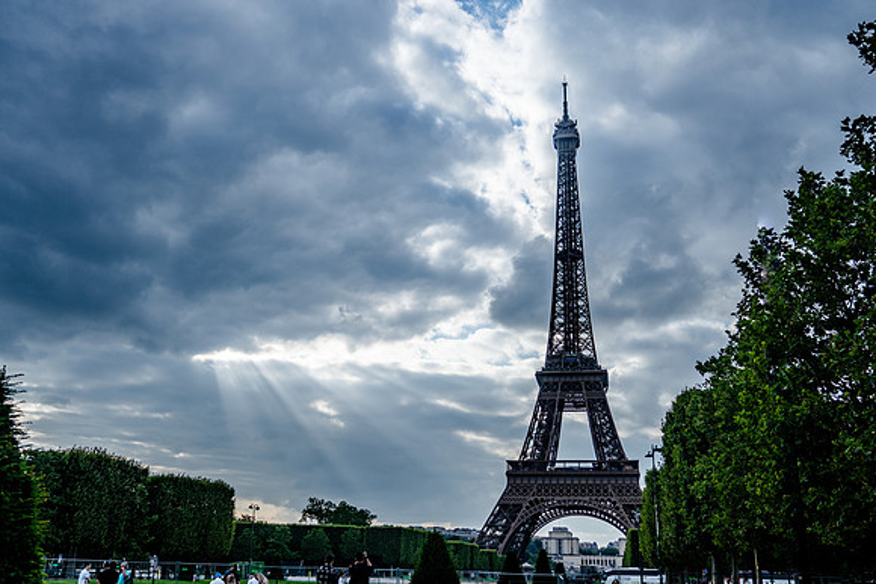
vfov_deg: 40.9
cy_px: 292
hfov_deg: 58.4
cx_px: 438
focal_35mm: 32
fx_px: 784
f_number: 4
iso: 100
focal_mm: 31
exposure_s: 1/1600
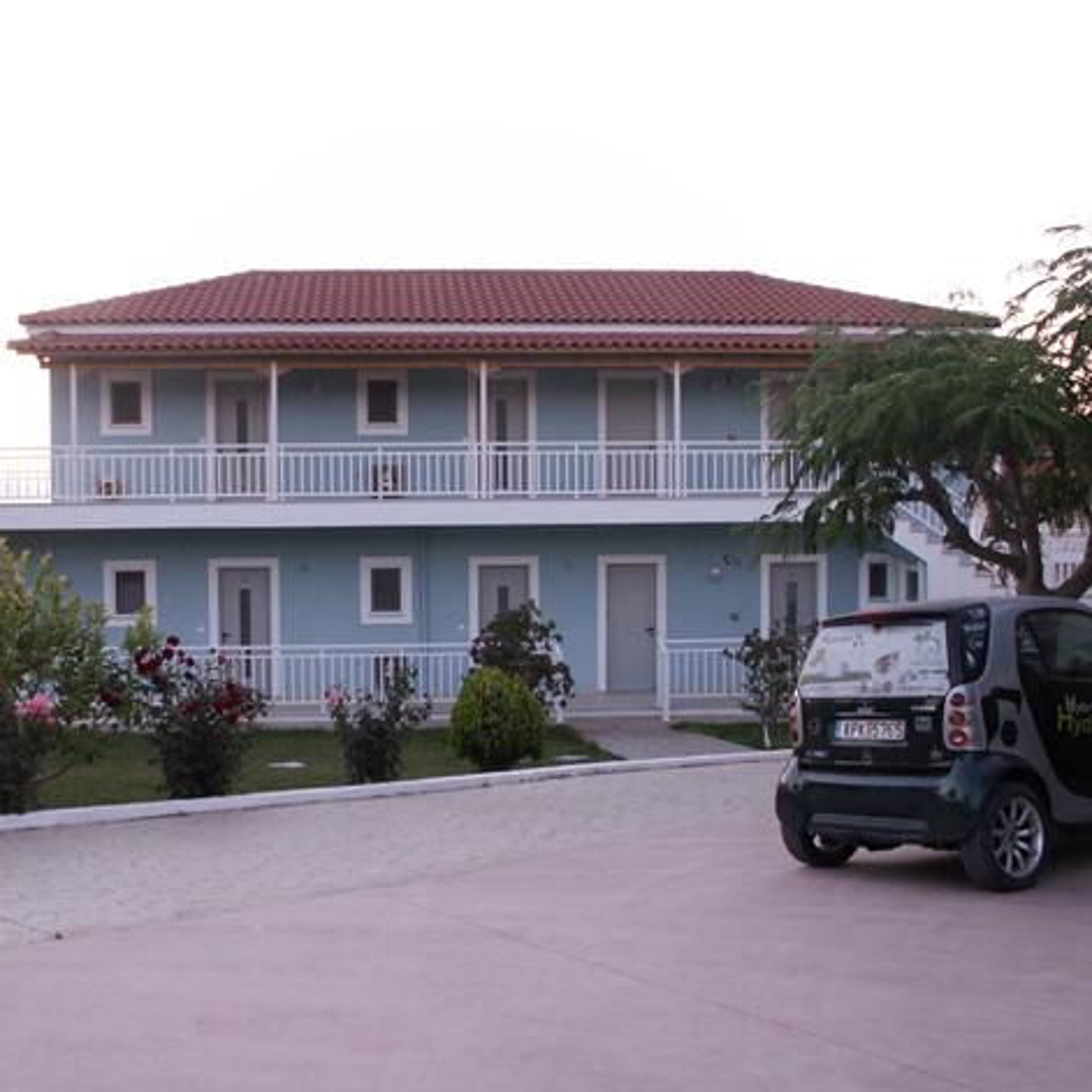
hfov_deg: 39.9
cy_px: 554
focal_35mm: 42
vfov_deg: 40.0
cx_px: 464
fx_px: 1499
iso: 125
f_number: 2.8
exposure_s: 1/40
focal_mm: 5.86
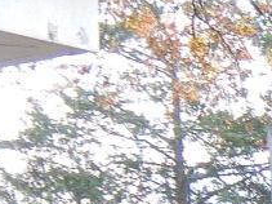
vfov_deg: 3.9
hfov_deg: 5.0
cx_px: 830
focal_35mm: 376
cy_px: 507
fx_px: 2953
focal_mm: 9.7
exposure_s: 1/60
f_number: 3.8
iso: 125
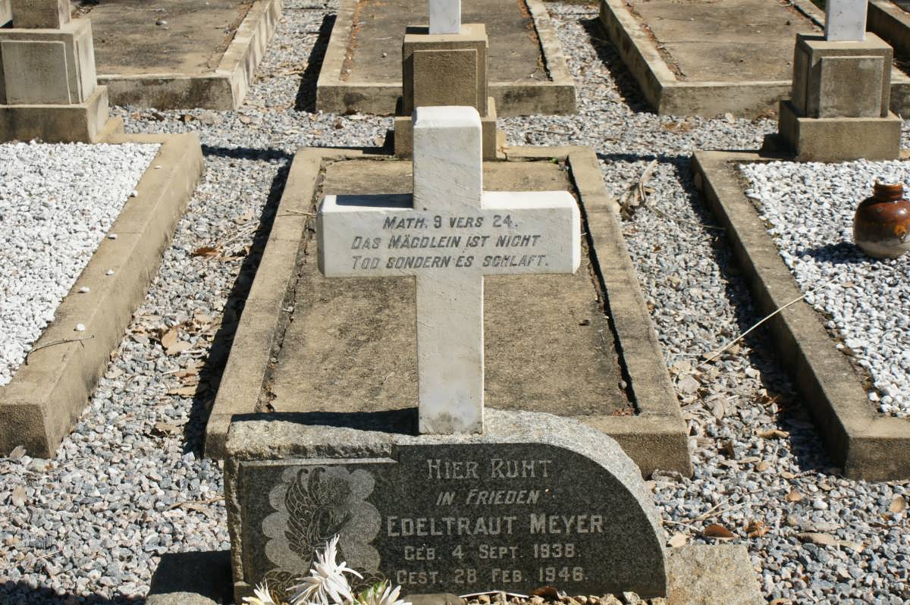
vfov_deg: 20.1
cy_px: 302
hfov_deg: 29.9
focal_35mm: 68
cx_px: 455
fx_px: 1705
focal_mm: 45
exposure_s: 1/320
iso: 200
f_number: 9
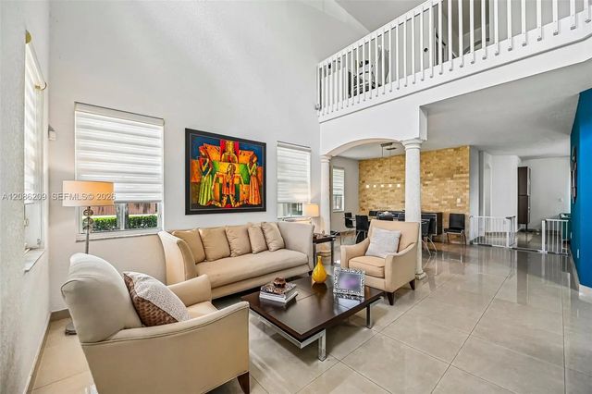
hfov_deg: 104.3
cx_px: 296
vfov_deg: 81.1
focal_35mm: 14
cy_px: 197
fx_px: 230
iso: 100
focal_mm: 14
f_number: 4
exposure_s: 1/30
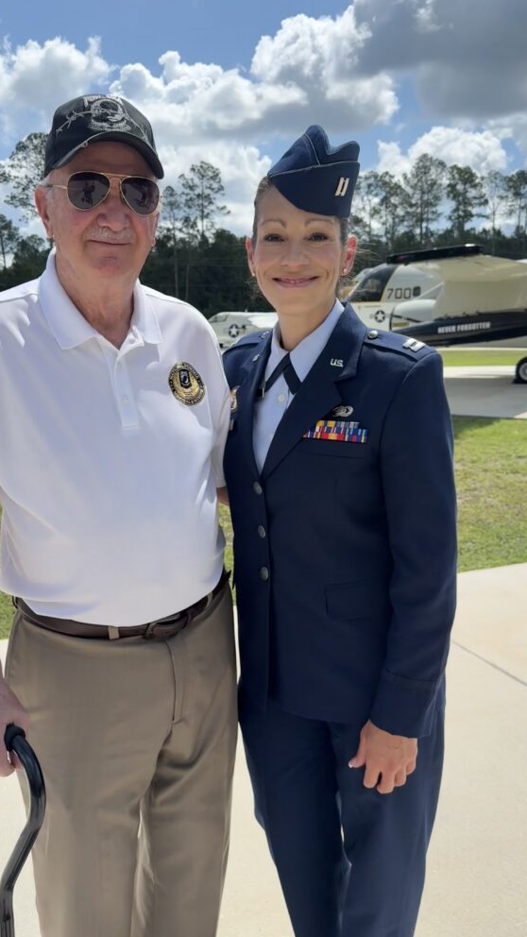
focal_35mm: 27
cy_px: 471
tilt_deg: -11.9
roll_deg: -0.8
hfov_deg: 42.8
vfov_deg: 69.9
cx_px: 235
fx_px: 671
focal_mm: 6.76
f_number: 1.78
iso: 80
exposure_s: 1/6173
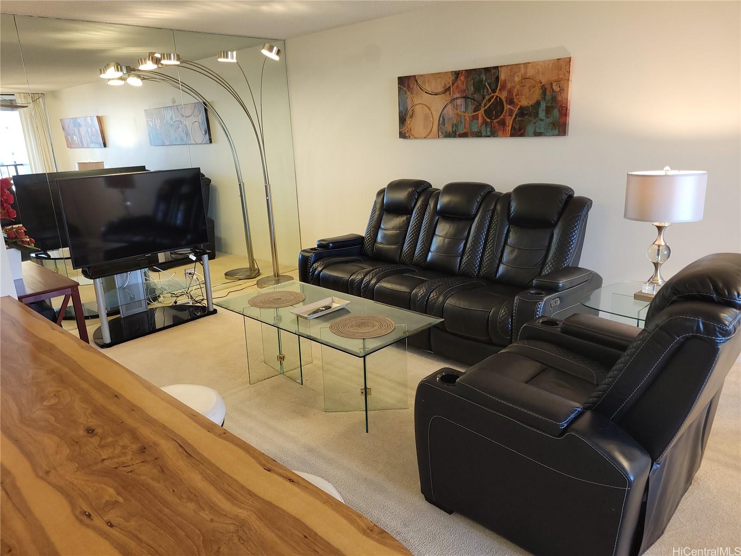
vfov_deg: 53.1
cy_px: 278
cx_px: 370
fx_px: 557
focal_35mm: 26
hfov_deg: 67.3
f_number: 1.8
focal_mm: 5.4
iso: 100
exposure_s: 1/24
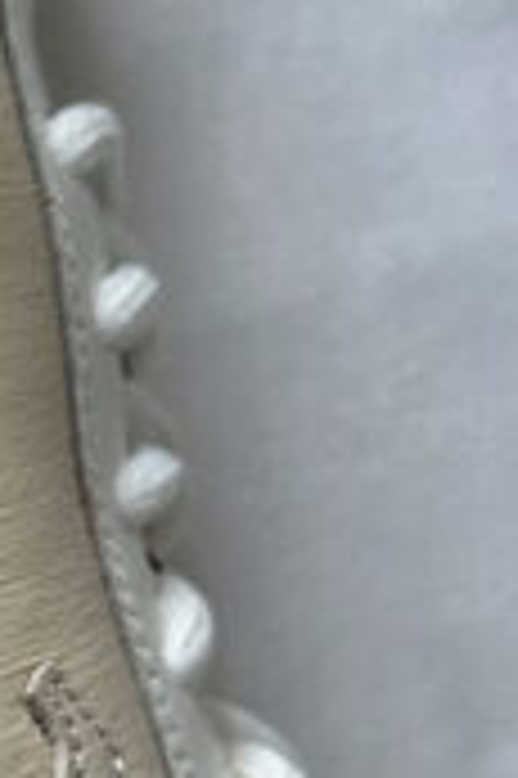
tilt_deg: -83.8
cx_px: -459
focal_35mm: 125
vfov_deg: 16.1
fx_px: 2703
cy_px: 756
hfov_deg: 10.2
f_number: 1.5
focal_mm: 5.7
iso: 40
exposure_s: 1/160
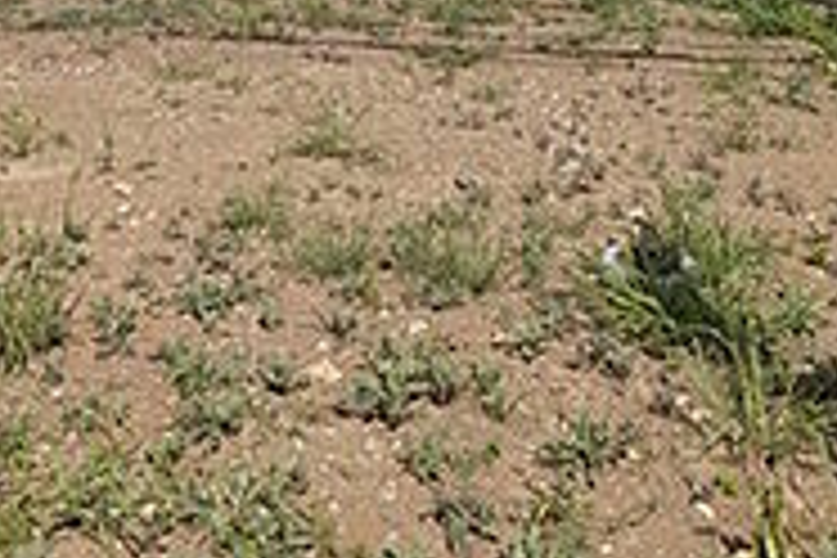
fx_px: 1093
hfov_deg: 41.8
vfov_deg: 23.2
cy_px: -274
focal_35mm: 47
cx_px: 360
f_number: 2.2
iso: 49
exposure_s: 1/3322
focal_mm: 1.83
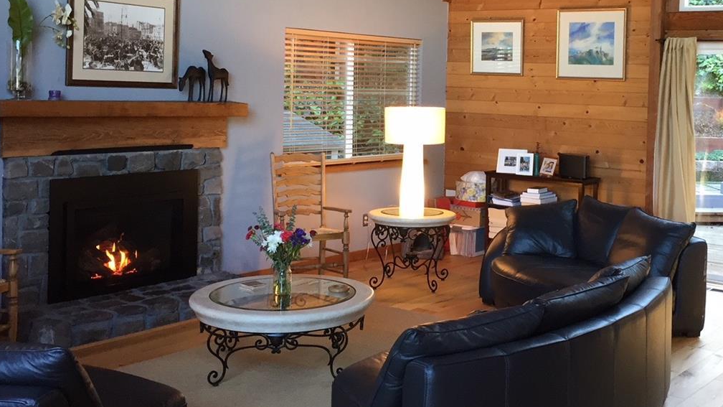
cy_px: 120
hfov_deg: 43.0
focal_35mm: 47
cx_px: 497
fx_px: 901
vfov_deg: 25.2
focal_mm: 4.15
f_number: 2.2
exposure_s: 1/30
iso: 64
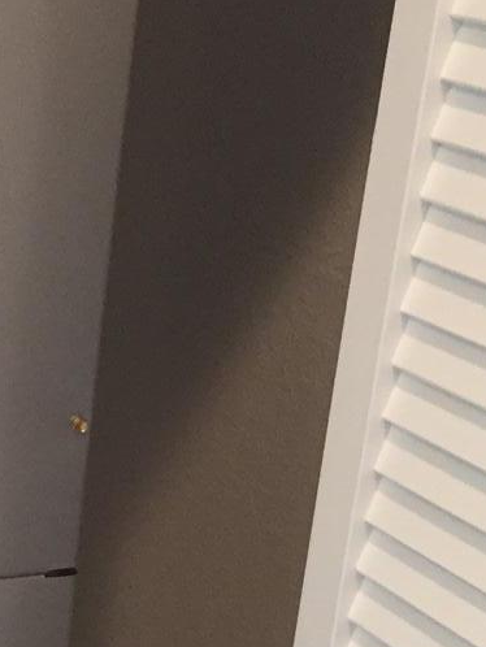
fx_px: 1777
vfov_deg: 20.5
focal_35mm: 95
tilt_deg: -22.6
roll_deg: -1.9
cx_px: -249
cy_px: 472
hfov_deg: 14.5
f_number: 2.2
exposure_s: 1/30
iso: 125
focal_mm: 4.15
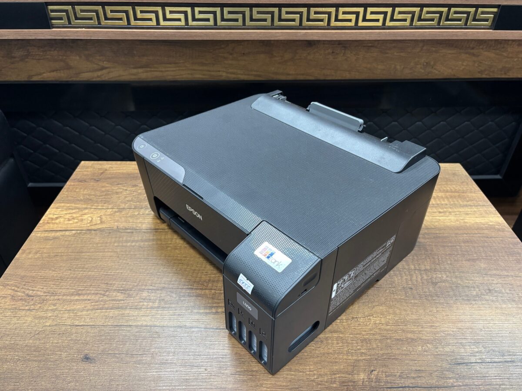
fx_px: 392
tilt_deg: -36.2
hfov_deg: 67.3
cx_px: 261
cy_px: 196
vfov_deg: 53.1
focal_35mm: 26
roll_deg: -0.7
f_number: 1.6
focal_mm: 5.96
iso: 250
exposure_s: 1/50
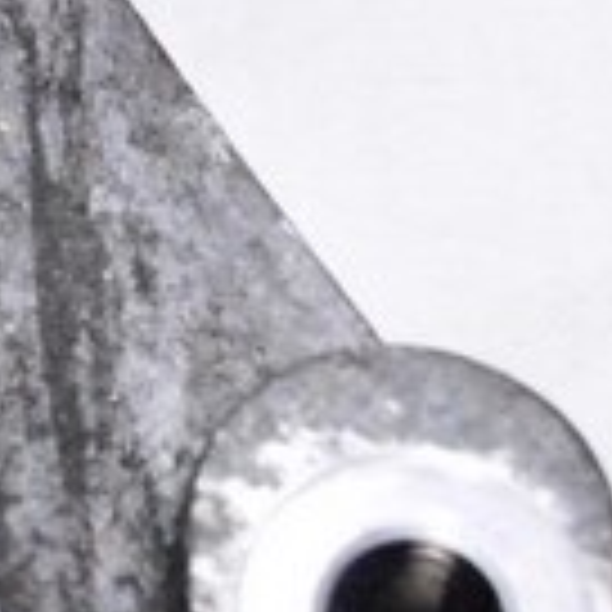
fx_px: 5164
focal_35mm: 258
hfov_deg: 6.6
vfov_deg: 6.7
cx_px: -616
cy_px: -317
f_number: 8
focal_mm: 27
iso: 1600
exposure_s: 1/200
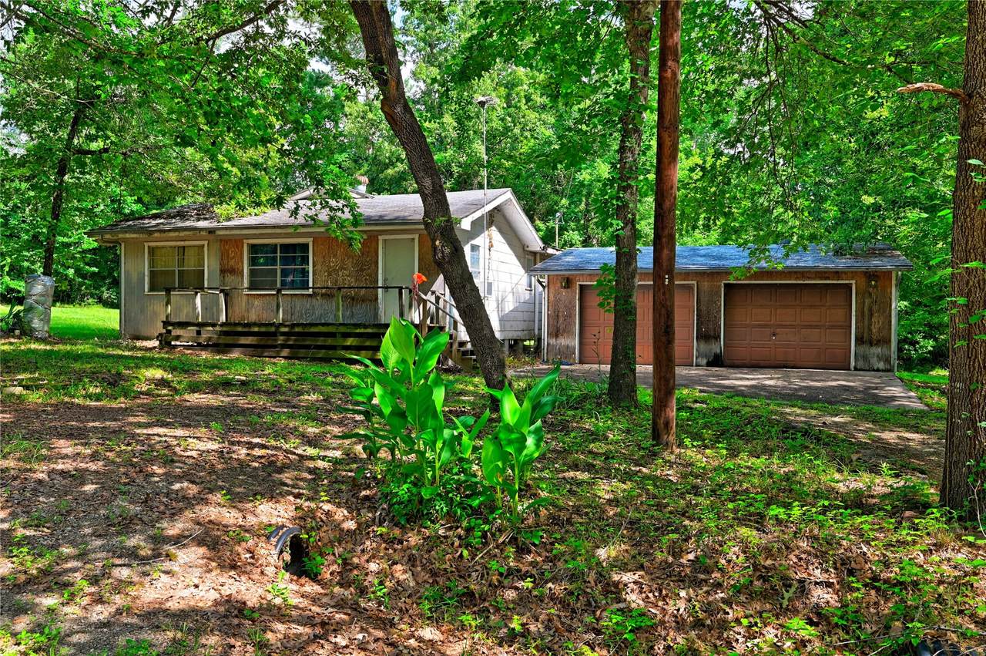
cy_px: 328
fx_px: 821
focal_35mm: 30
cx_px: 493
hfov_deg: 62.0
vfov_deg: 43.5
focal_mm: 30
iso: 400
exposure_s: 1/125
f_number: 8
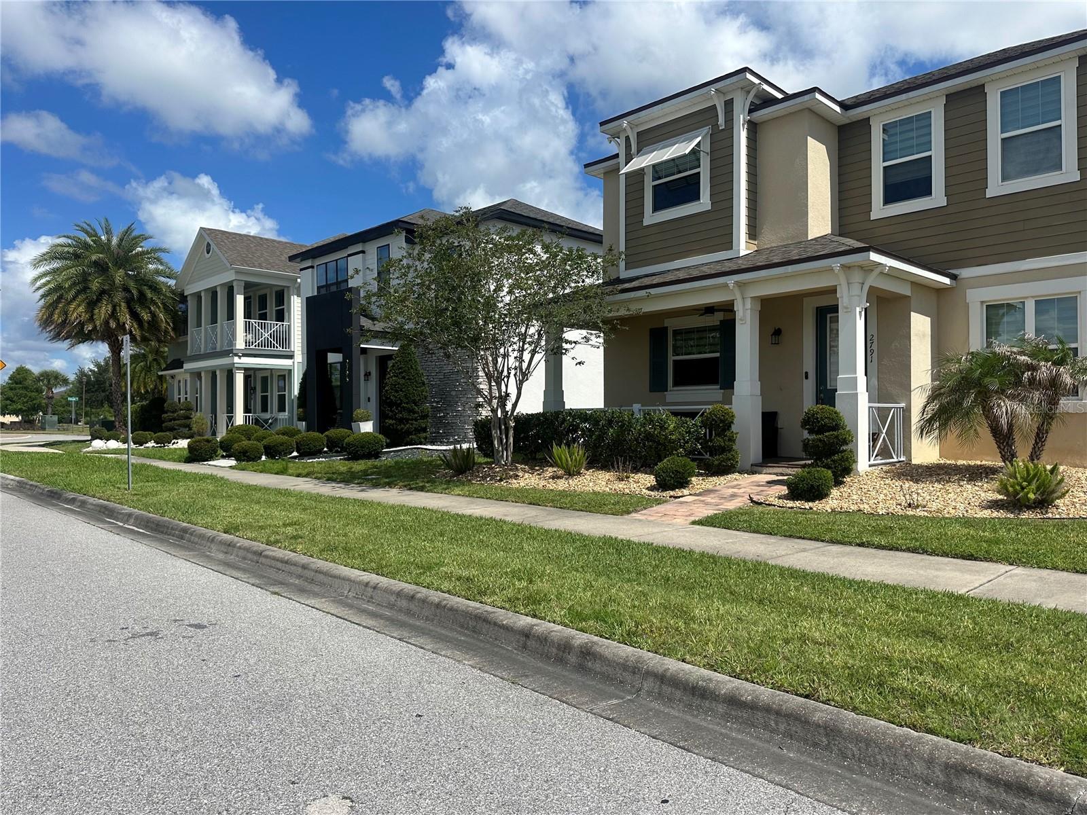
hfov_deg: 71.6
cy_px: 408
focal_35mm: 24
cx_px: 544
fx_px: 754
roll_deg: +1.9
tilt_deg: +4.0
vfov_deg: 56.8
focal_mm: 6.86
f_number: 1.78
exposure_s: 1/6623
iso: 80
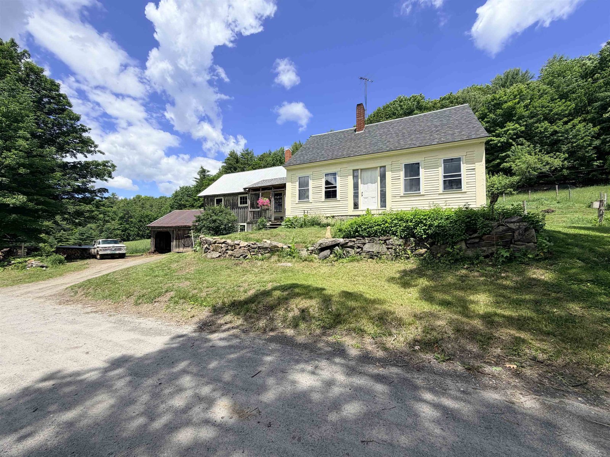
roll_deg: +0.0
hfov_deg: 102.1
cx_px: 305
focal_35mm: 14
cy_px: 228
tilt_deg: +3.3
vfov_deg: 85.7
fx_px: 247
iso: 25
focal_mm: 2.22
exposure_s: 1/820
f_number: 2.2
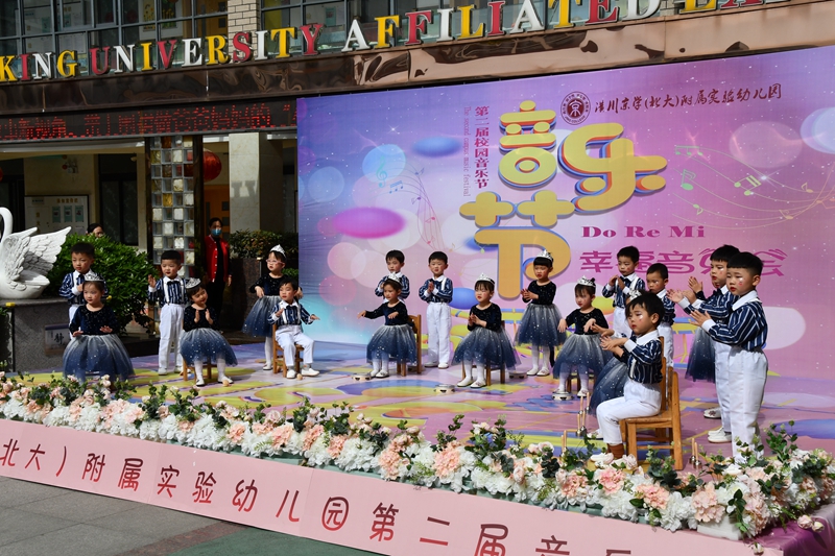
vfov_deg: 28.1
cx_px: 418
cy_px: 278
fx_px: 1113
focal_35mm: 48
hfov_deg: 41.1
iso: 400
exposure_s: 1/640
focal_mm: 32
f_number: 13
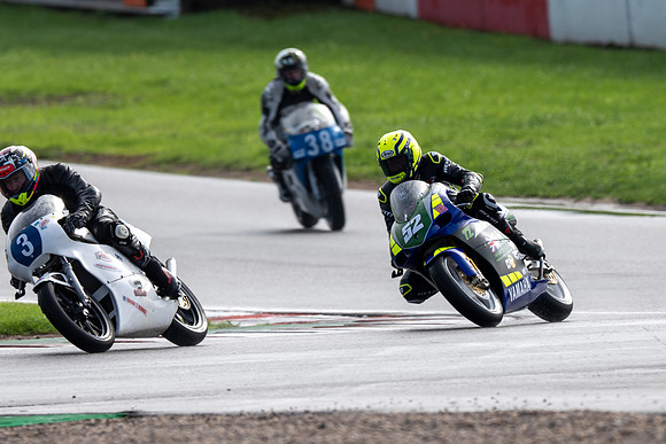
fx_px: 21742
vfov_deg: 1.2
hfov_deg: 1.8
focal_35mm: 1175
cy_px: 182
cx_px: 435
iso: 80
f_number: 5
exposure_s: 1/500
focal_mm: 600
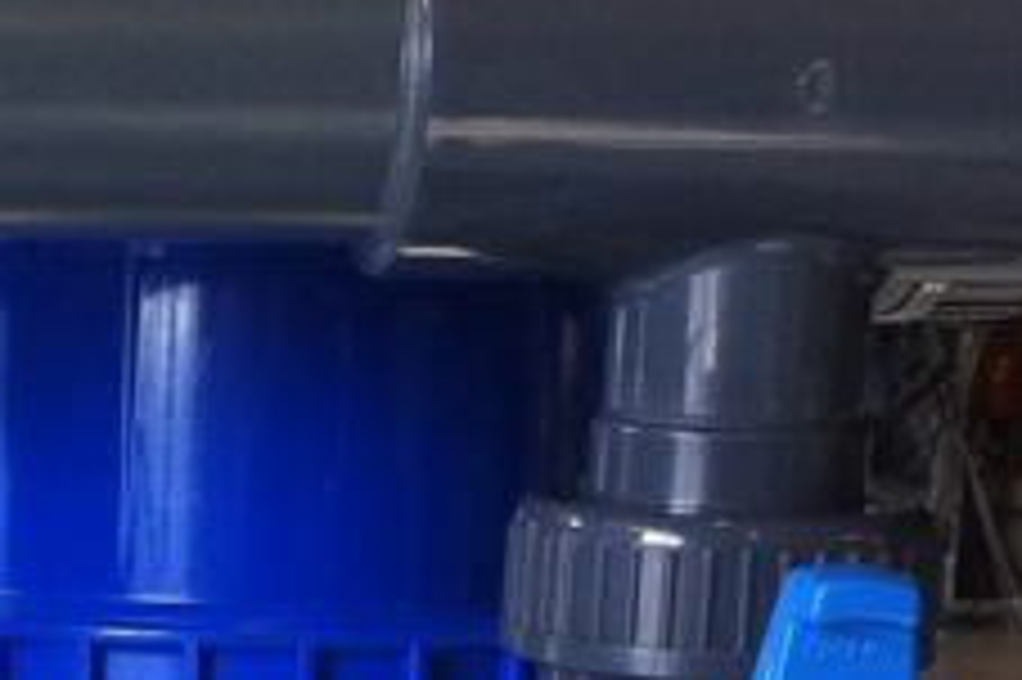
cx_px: -180
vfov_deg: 8.2
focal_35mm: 164
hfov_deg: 12.3
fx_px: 4652
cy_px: 952
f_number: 2.8
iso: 100
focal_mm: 3.85
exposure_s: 1/40
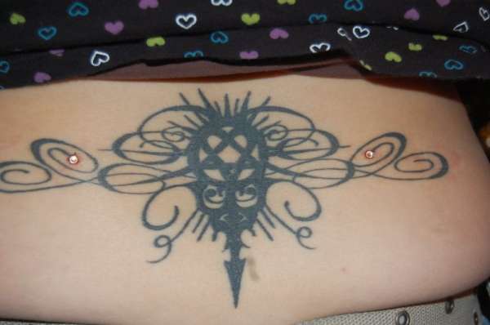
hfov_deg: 35.1
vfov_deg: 23.7
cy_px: 162
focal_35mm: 57
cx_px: 245
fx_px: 775
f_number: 4.8
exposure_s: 1/60
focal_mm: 38
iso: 400
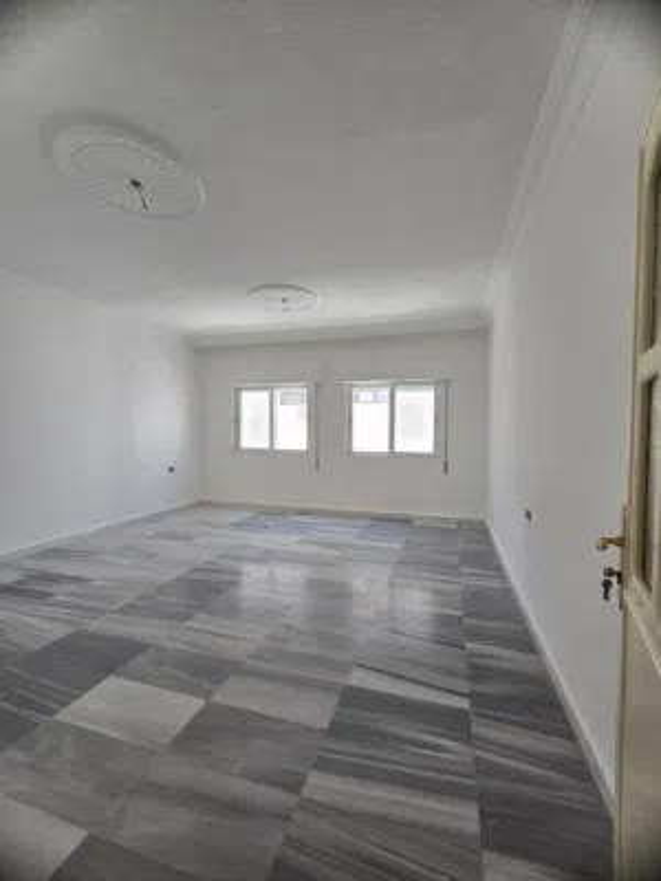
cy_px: 440
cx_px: 330
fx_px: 331
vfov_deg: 106.2
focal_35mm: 13
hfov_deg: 89.9
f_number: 2.2
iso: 80
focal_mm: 2.2
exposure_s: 1/100
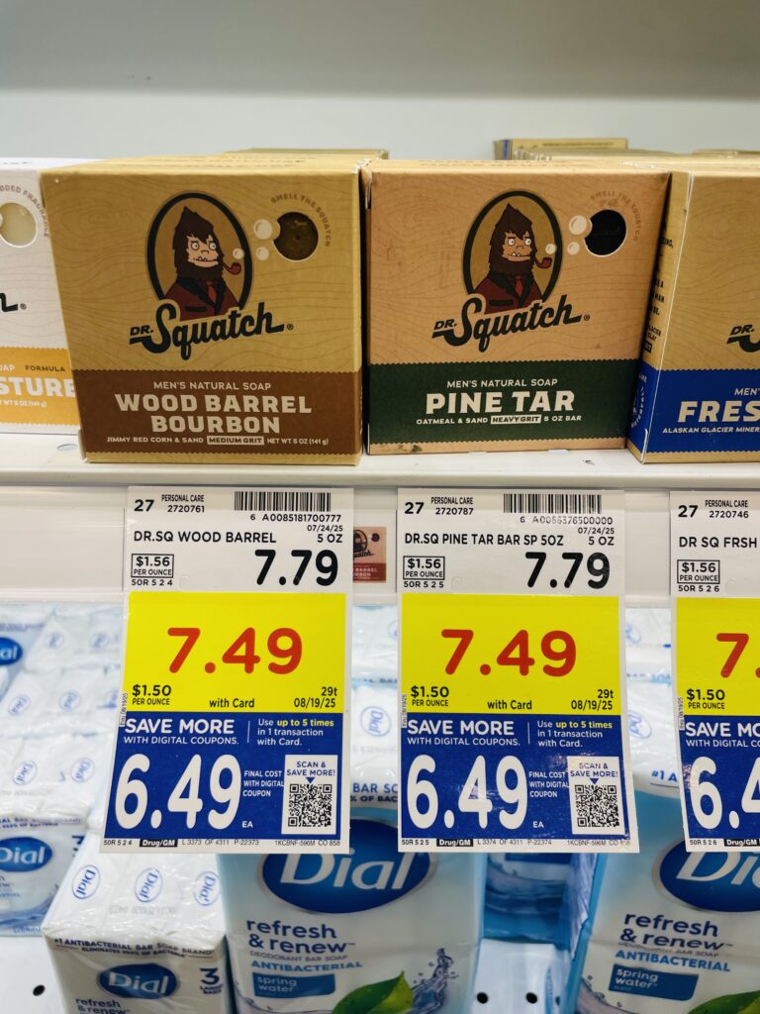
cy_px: 507
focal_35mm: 26
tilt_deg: -26.1
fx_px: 761
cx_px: 380
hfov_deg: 53.1
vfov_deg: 67.3
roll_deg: -0.3
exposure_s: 1/120
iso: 40
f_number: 1.6
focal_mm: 4.2
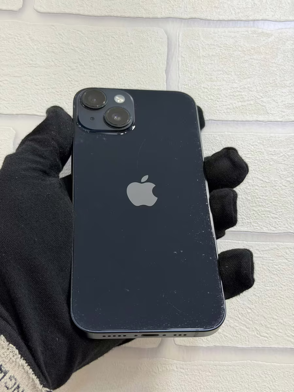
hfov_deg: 30.3
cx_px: 147
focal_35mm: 48
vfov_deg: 39.7
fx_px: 544
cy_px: 196
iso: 80
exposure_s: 1/50
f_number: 1.78
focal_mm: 6.76
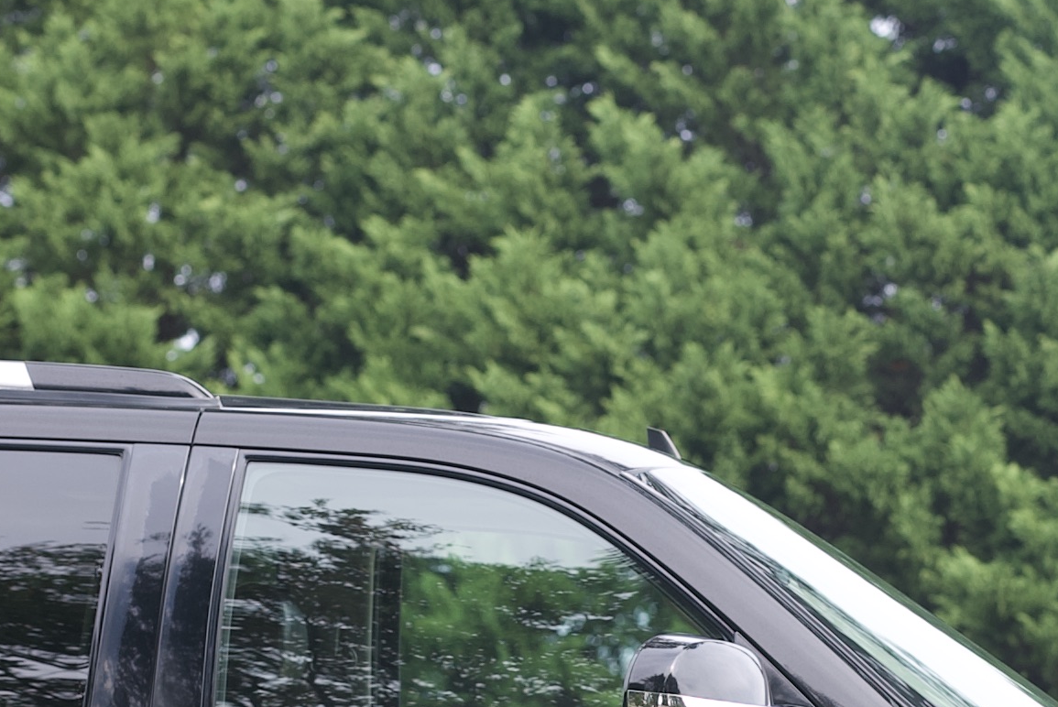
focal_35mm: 312
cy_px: 580
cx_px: 441
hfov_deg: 6.6
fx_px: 9176
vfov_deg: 4.4
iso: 160
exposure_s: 1/200
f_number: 4.5
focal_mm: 85
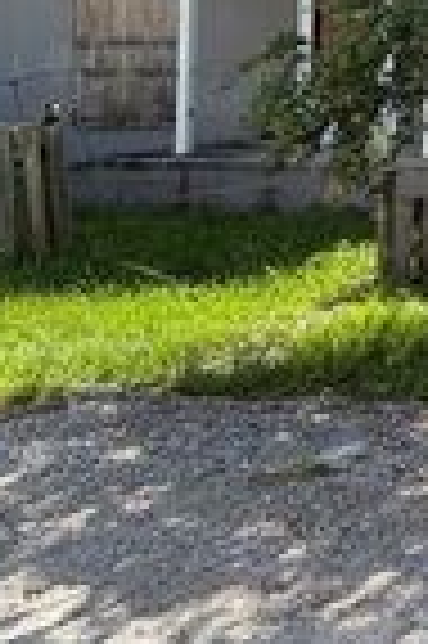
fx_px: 912
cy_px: 34
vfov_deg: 35.9
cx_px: 991
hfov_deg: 15.7
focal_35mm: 51
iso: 50
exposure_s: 1/502
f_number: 2.2
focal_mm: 2.22
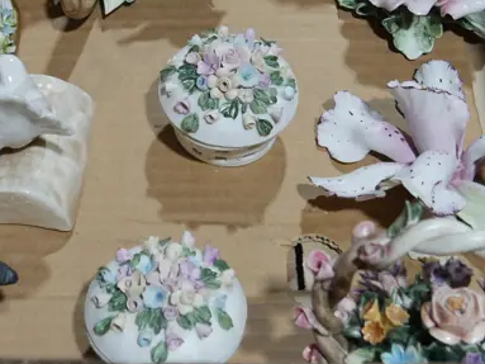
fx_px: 1275
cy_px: 23
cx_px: 147
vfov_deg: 16.0
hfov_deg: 21.4
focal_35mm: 91
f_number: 4
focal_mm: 17
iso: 200
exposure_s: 1/80
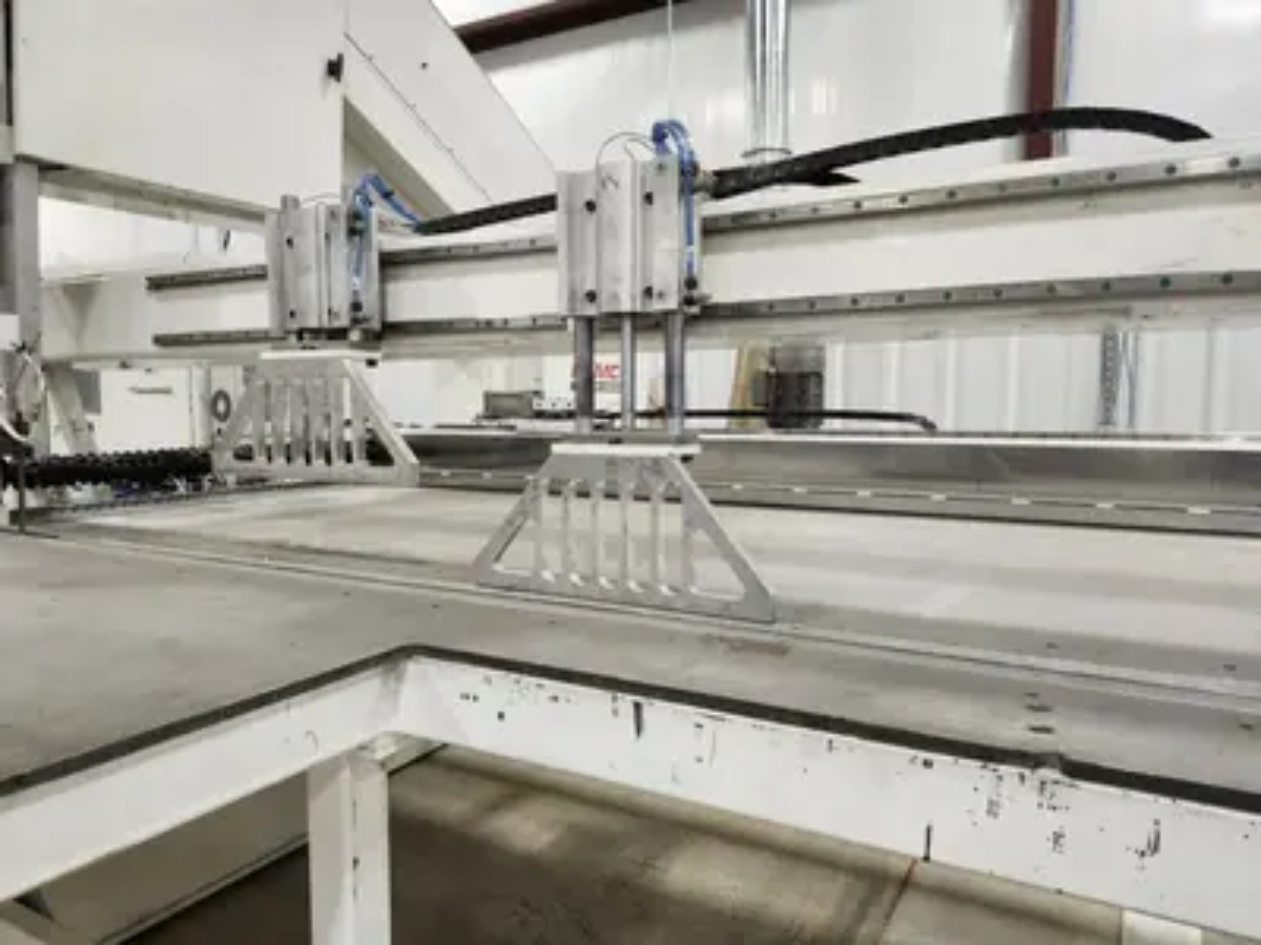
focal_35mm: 23
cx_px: 630
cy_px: 472
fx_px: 838
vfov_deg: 58.9
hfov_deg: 73.9
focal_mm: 5.54
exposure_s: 1/120
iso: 250
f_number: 1.8
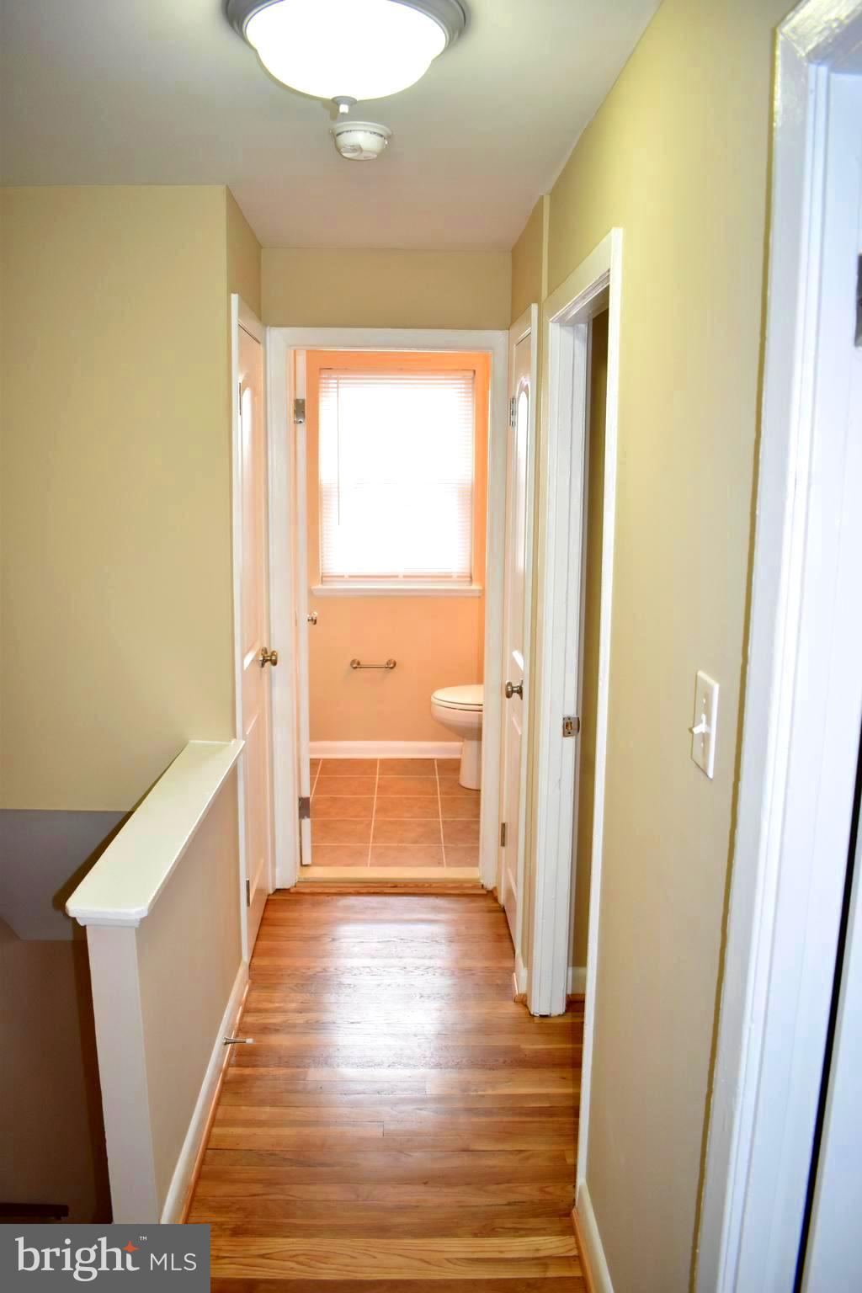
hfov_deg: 47.9
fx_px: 970
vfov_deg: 67.4
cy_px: 646
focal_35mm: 27
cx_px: 431
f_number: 3.5
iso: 1100
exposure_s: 1/200
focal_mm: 18
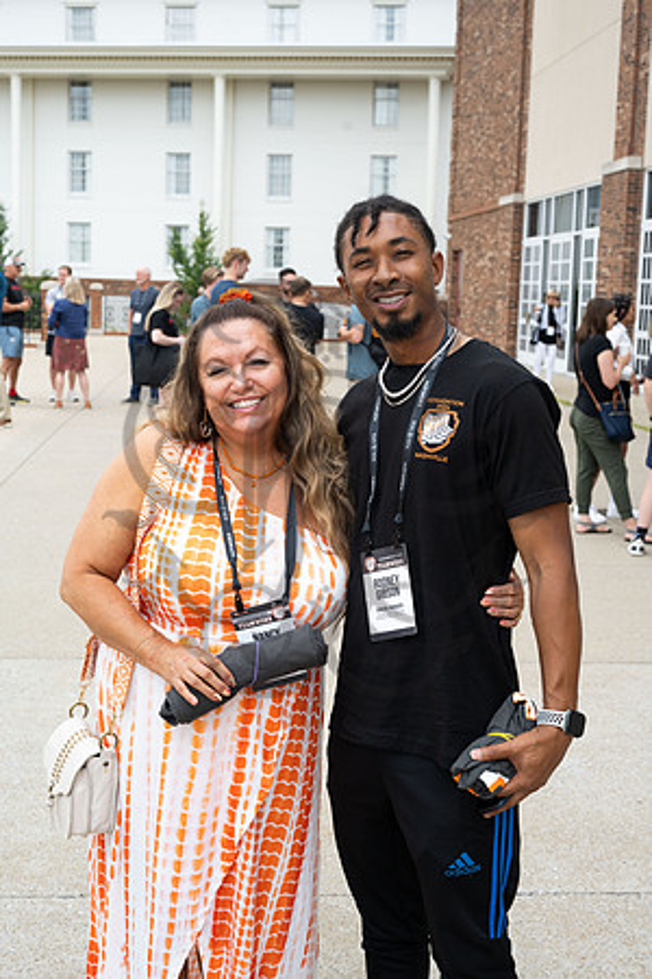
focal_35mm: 50
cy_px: 490
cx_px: 326
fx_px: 1358
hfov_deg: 27.0
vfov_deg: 39.6
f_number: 8
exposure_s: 1/250
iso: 200
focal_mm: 50
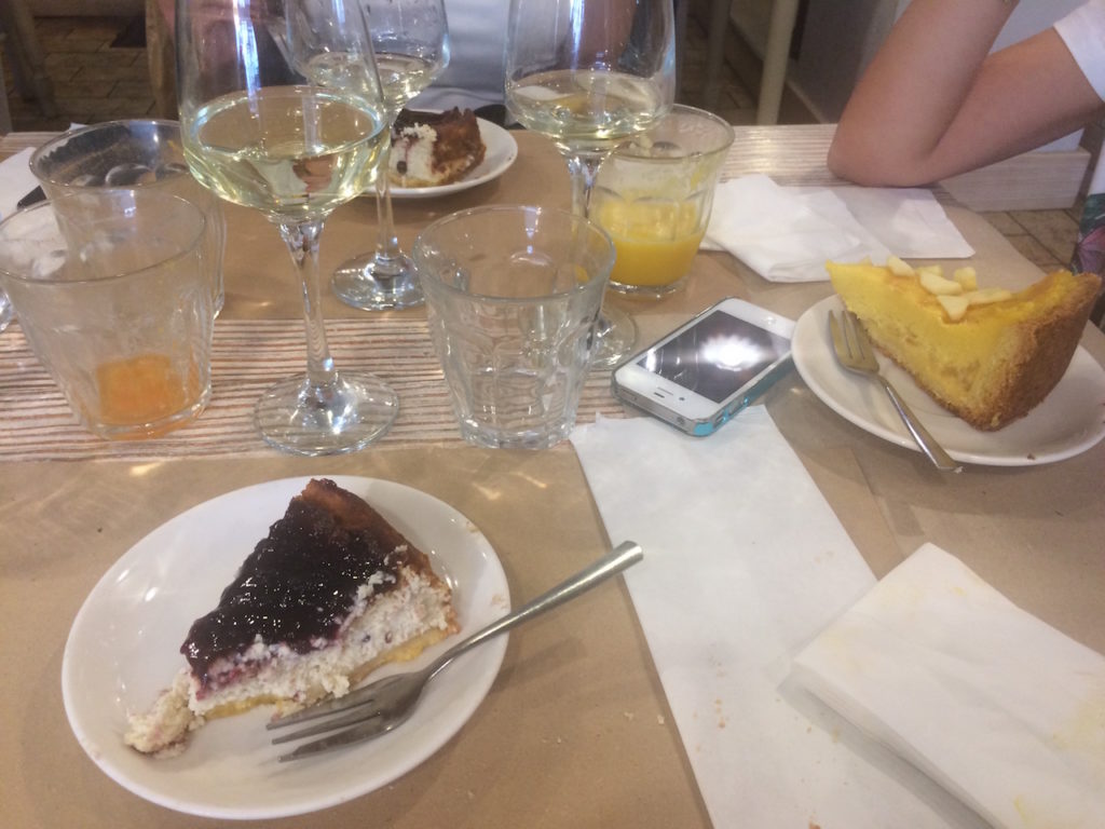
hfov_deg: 61.7
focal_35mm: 29
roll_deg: -1.1
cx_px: 552
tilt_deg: -37.9
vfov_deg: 48.2
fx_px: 926
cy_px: 414
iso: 160
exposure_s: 1/33
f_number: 2.2
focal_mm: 4.15
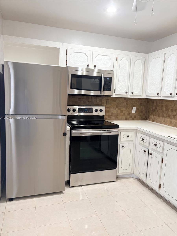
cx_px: 88
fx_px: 177
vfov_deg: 67.3
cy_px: 118
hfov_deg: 53.1
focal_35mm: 26
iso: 125
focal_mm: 5.96
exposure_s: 1/60
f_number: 1.6
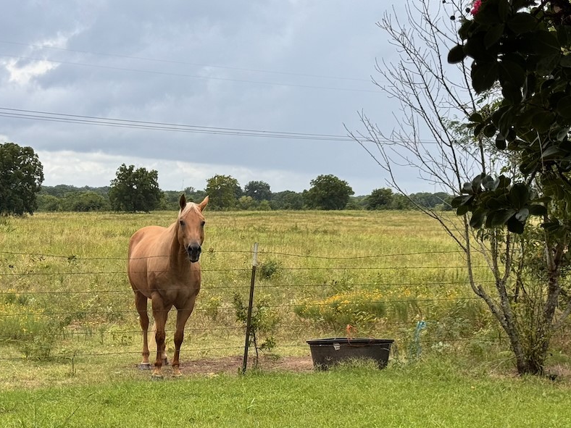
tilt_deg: -4.9
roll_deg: -2.1
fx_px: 1287
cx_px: 248
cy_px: 301
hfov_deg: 25.0
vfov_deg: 18.8
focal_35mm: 78
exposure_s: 1/1869
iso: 64
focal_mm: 6.76
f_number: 1.78
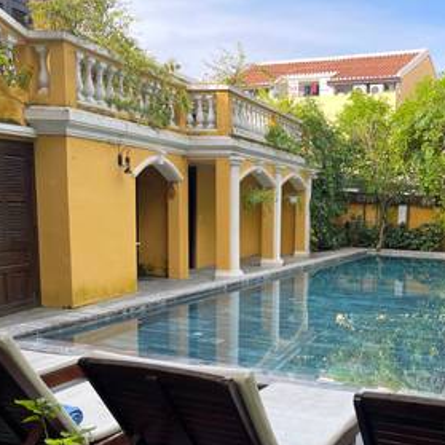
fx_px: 553
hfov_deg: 42.7
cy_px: 286
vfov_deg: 43.4
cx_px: 327
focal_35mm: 38
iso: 32
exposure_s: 1/466
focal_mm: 5.1
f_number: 1.6
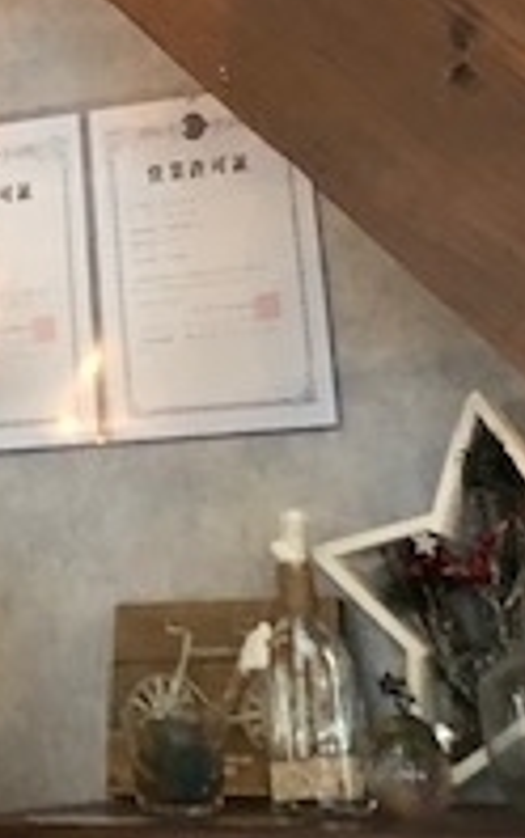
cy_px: -406
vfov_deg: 19.1
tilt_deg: +26.6
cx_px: -233
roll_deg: +2.8
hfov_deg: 13.0
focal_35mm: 96
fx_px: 2195
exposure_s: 1/15
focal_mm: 3.99
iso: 100
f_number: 1.8
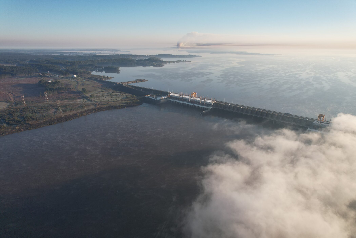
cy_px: 119
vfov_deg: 57.2
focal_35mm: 22
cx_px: 178
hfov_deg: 78.6
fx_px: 218
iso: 130
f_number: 2.8
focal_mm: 8.38
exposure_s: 1/1500
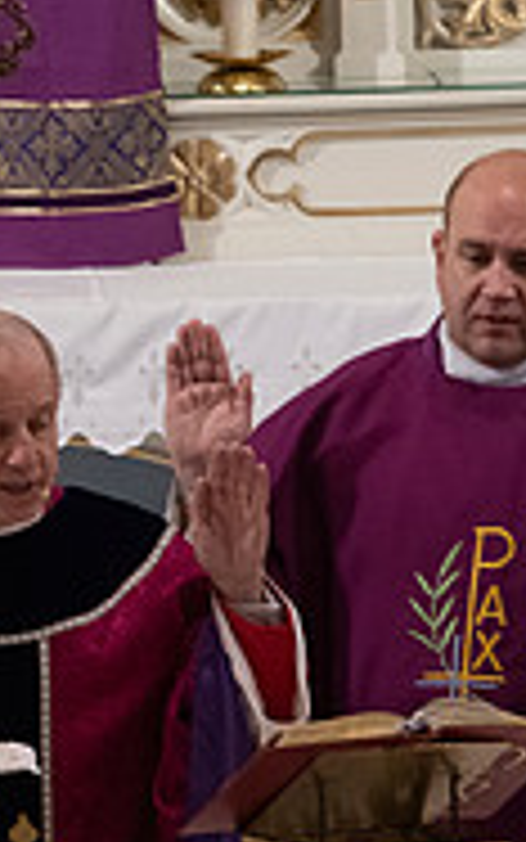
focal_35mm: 948
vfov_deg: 2.2
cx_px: -67
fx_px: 21727
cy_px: 507
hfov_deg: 1.4
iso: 4000
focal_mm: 300
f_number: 9
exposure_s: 1/100
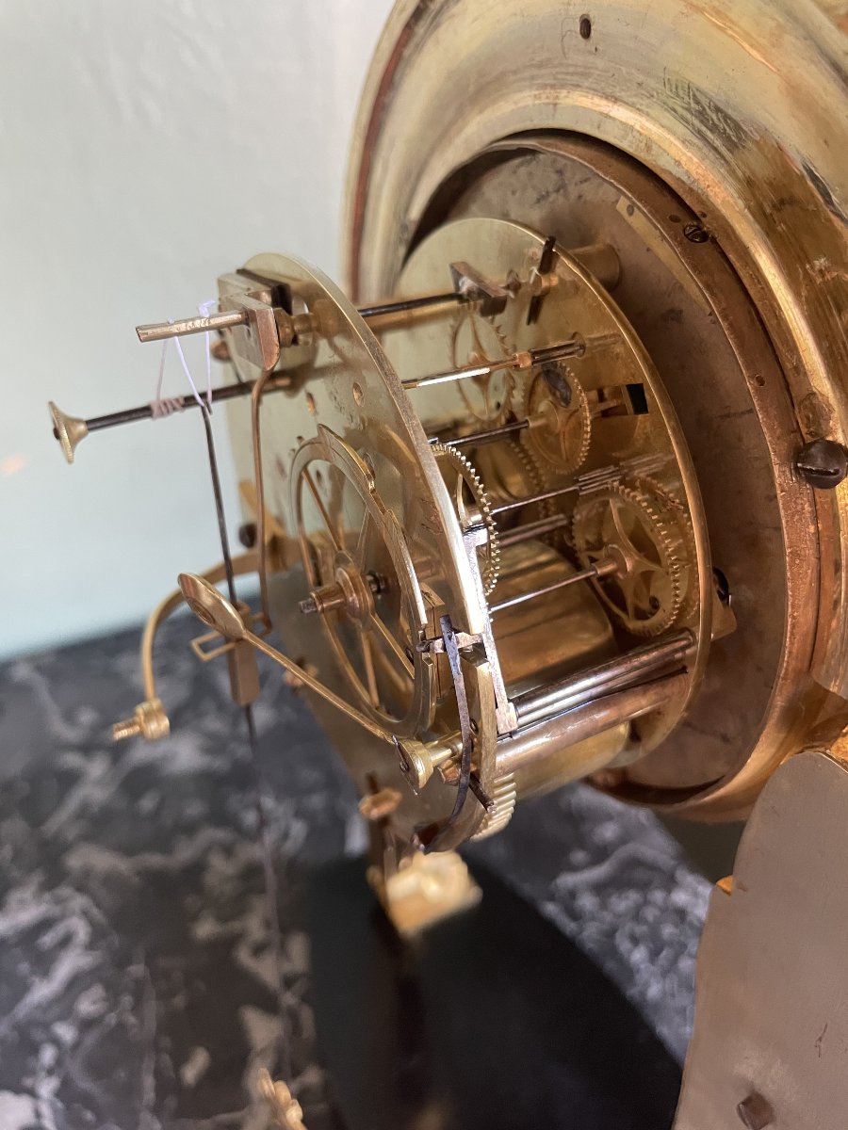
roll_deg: -2.6
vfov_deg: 67.3
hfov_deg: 53.1
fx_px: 849
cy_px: 565
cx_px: 424
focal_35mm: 26
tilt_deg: -34.3
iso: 250
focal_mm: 4.2
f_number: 1.6
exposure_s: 1/60
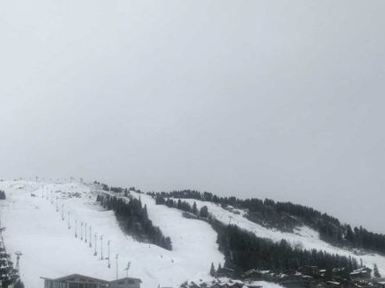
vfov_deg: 29.3
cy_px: 206
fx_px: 545
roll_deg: +0.8
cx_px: 165
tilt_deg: +15.6
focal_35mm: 49
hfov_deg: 38.8
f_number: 1.8
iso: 20
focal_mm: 3.99
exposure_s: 1/3425
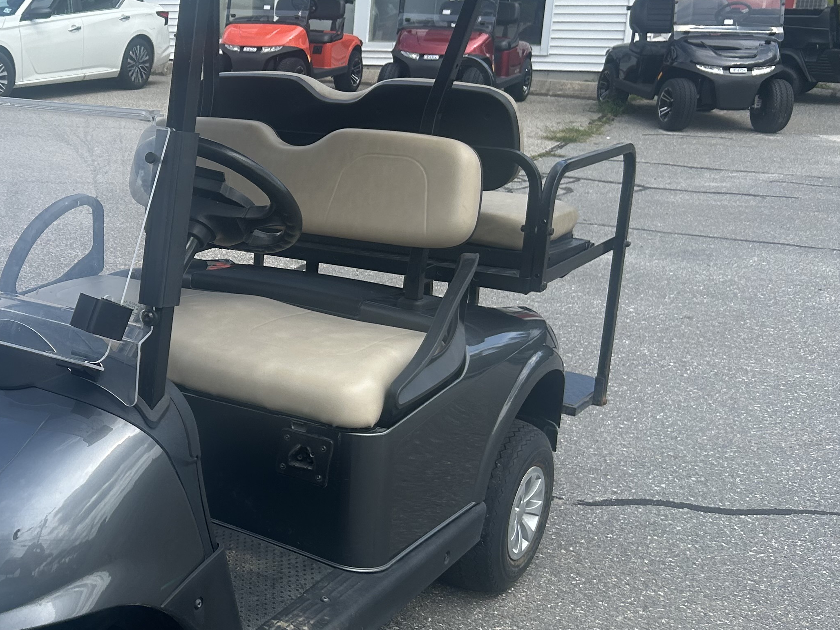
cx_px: 40
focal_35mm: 51
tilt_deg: -16.3
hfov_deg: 34.7
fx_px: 1238
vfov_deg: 28.5
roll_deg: -0.2
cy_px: 353
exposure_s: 1/1698
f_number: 1.5
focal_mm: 5.7
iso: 50
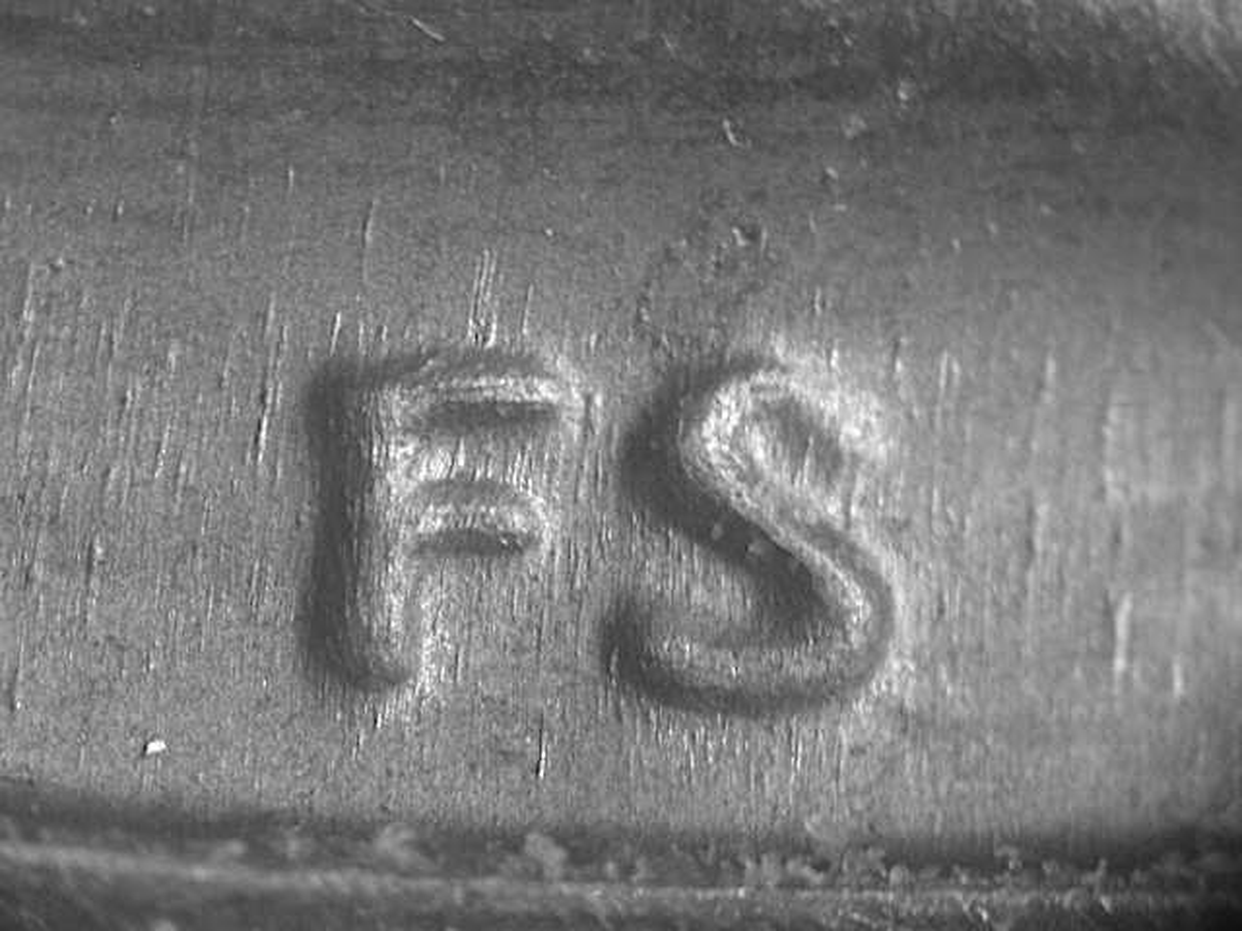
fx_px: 4413
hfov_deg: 16.0
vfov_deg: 12.0
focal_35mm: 123
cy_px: 466
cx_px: 621
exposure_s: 1/4
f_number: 4.4
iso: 104
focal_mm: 25.5
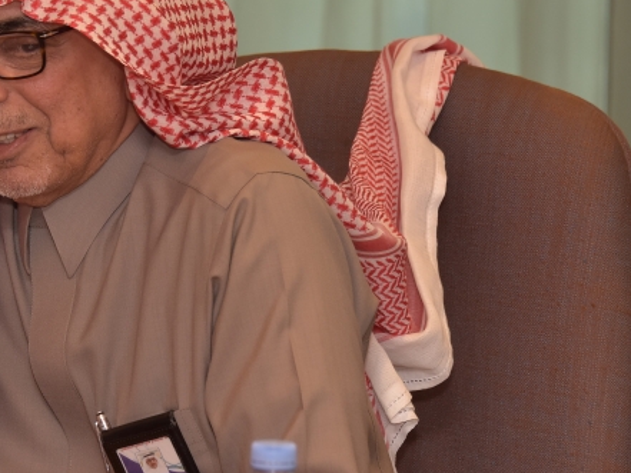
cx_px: 40
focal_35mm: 327
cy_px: 201
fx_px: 5962
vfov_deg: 4.5
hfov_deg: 6.0
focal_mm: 150
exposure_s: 1/60
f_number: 5.6
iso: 500
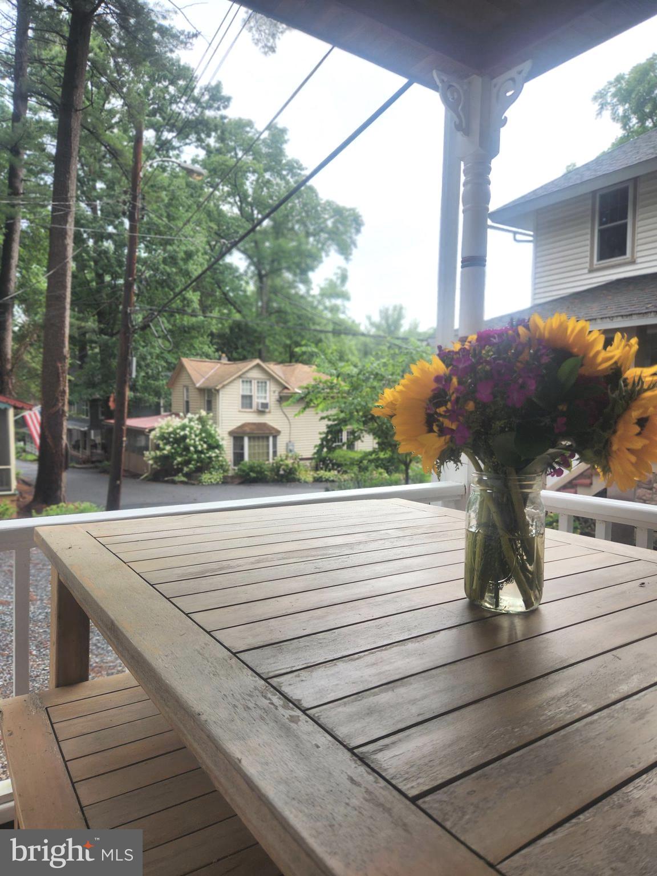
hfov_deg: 58.9
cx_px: 328
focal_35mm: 23
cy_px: 438
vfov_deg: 73.9
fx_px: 582
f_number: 1.8
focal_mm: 5.4
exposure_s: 1/655
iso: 20
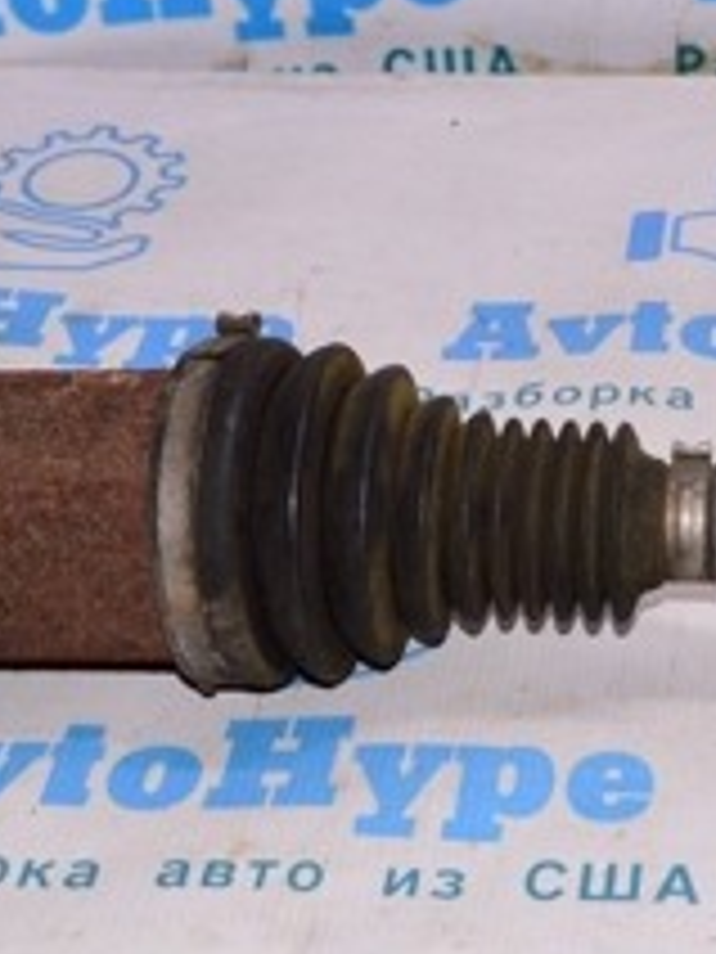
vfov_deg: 21.4
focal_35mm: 91
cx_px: 766
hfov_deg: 15.8
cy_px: 488
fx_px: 2522
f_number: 8
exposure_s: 1/200
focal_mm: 21
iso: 1600
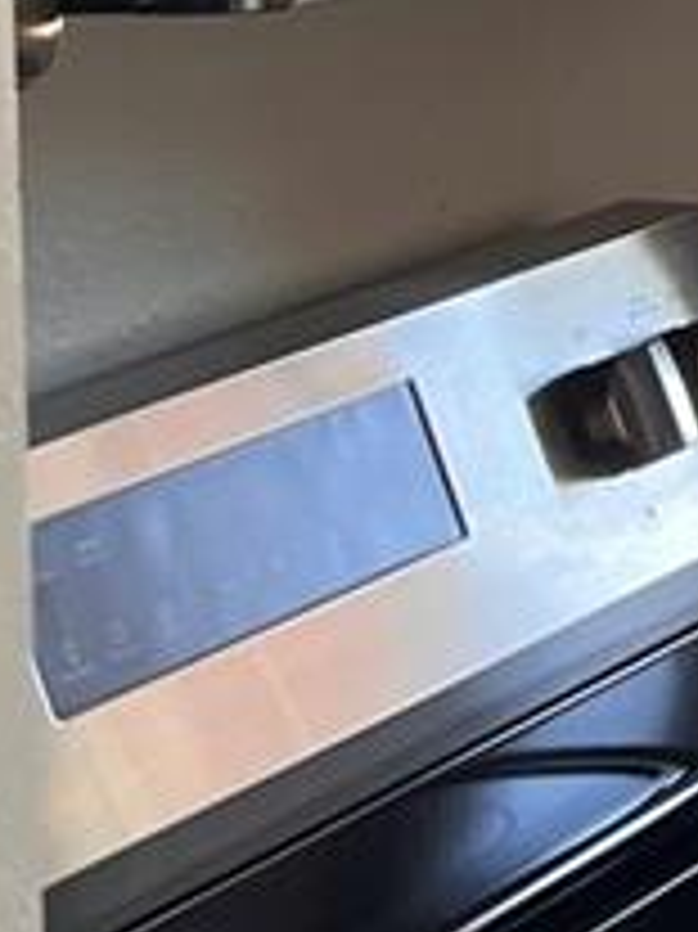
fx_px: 4064
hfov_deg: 9.5
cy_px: -329
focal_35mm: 151
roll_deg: -0.5
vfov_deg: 12.6
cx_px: 1139
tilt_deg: -5.4
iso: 125
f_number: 1.5
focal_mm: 5.7
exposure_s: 1/121
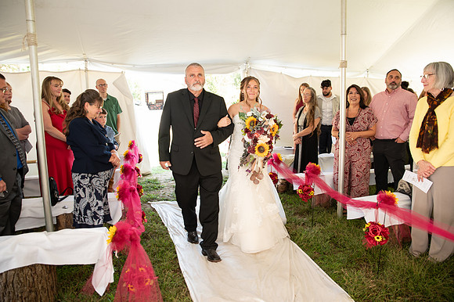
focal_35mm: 24
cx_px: 227
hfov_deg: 73.8
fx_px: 302
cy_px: 151
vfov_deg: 53.1
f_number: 3.2
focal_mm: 24
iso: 320
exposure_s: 1/100
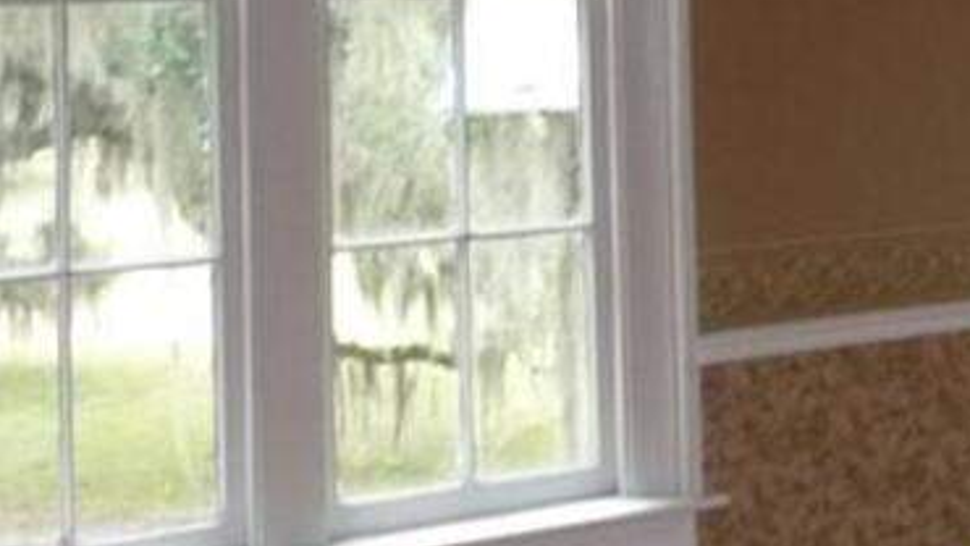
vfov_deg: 12.0
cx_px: 1025
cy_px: -100
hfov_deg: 20.7
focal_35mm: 99
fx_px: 2546
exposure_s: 1/30
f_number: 3.3
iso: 250
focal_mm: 4.7
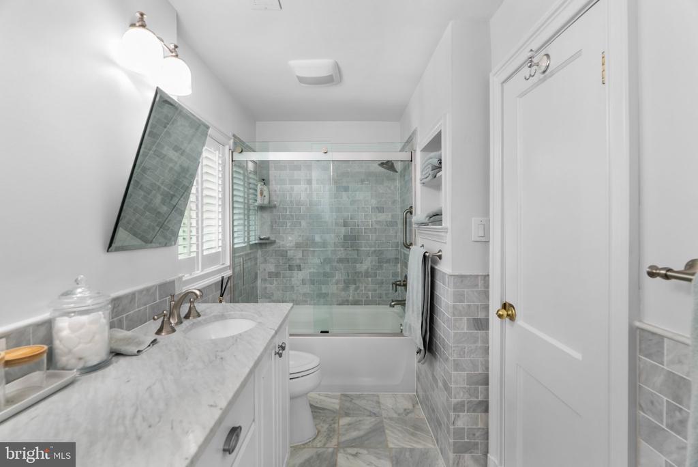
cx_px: 349
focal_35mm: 16
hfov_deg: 96.7
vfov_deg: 73.8
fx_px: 310
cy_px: 234
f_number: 7.1
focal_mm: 16
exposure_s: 1/1.25
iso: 250
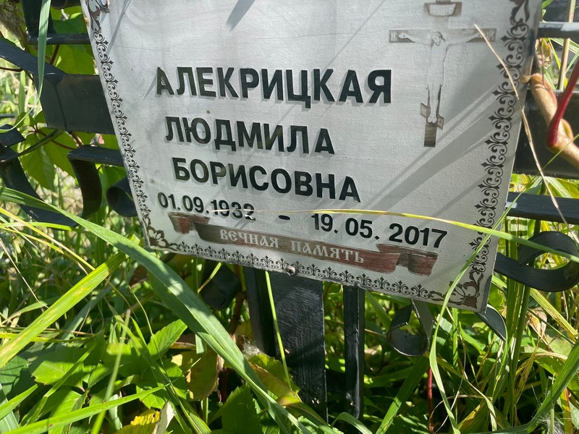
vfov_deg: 53.1
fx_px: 435
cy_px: 217
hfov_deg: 67.3
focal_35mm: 26
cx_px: 290
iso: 32
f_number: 1.6
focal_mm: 4.2
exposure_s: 1/831
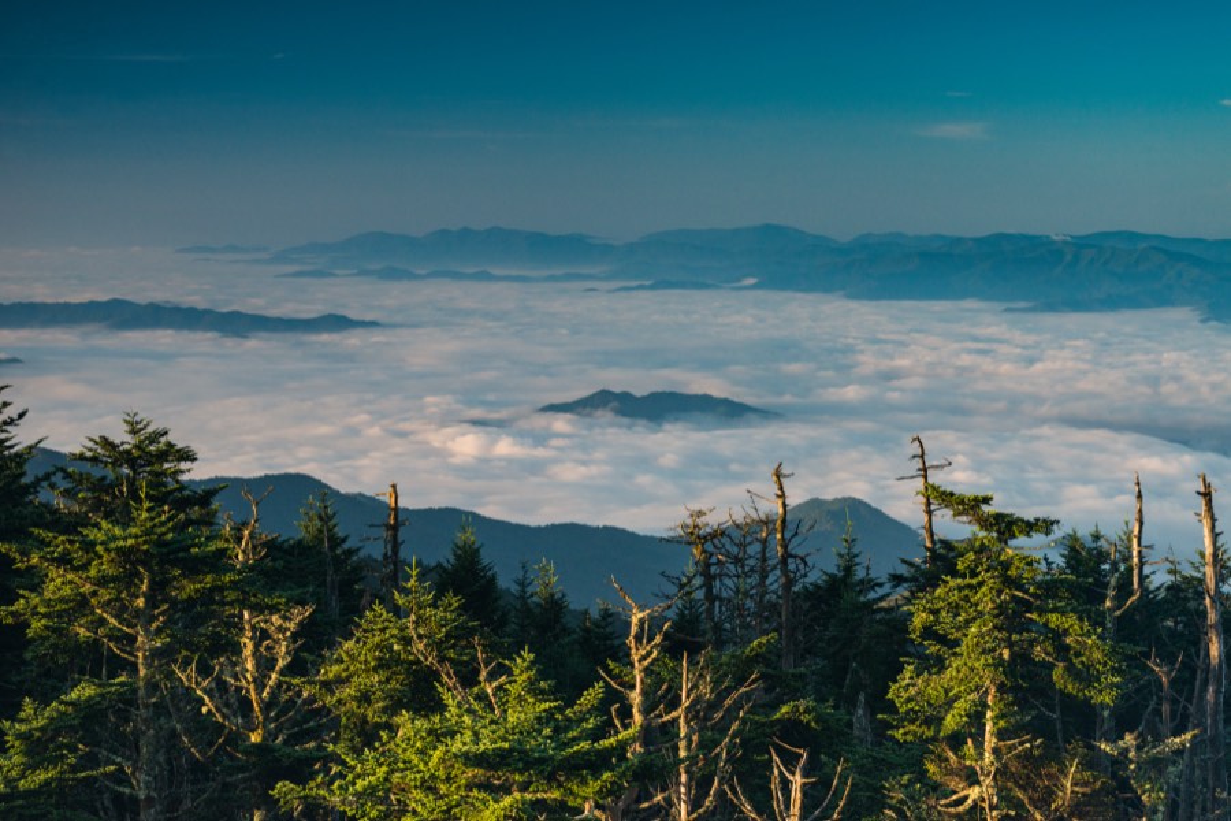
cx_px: 616
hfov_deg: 22.1
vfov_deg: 14.9
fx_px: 3146
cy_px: 410
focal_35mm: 92
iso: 800
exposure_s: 1/40
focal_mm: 92
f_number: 11
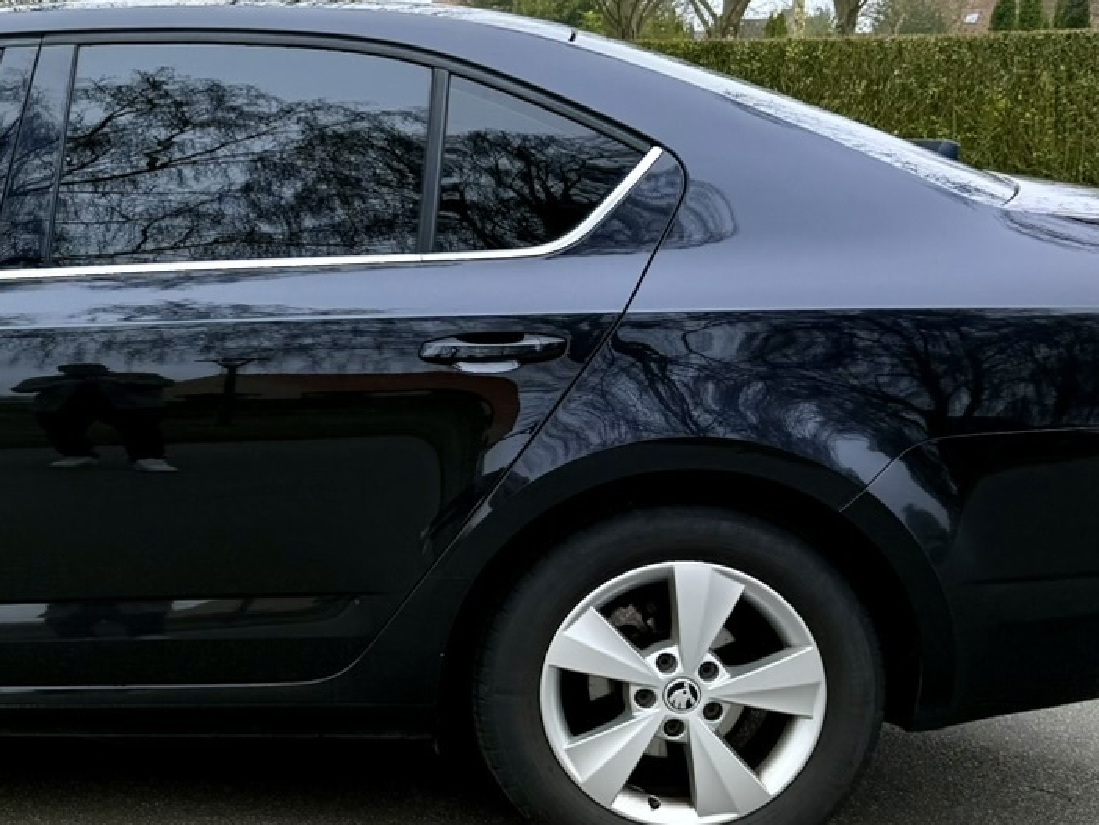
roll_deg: +0.5
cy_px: 404
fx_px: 2223
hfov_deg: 25.6
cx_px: -127
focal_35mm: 70
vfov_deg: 21.0
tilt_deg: -8.0
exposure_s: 1/139
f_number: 1.78
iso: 100
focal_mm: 6.76
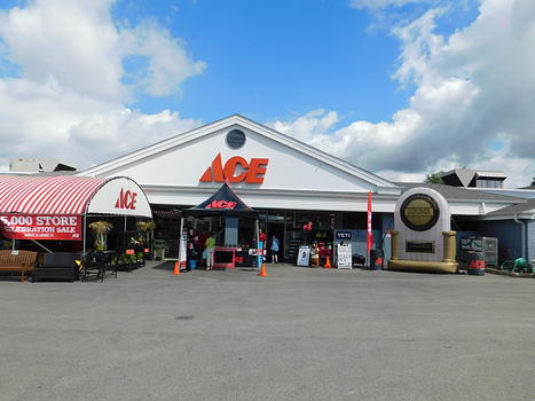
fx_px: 355
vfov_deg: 58.9
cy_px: 200
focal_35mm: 23
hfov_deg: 73.9
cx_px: 268
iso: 125
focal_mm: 4
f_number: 6
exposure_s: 1/640
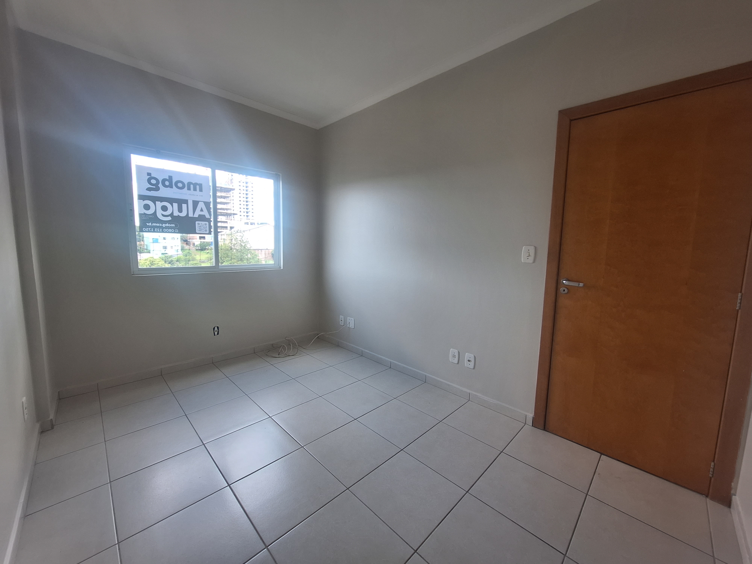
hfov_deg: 106.2
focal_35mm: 13
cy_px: 282
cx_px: 376
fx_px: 282
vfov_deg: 89.9
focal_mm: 1.74
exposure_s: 1/50
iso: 50
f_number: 2.2
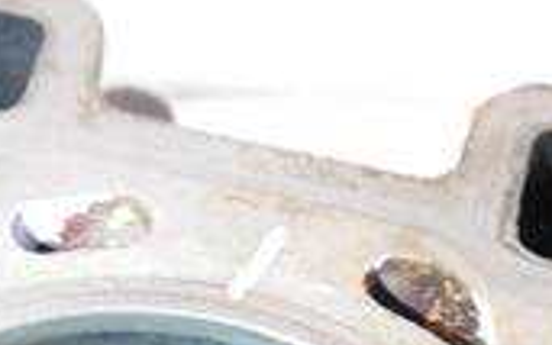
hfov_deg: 21.5
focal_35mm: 95
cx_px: 77
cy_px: 548
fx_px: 1430
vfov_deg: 12.9
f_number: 3.8
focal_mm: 16
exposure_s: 1/60
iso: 2000
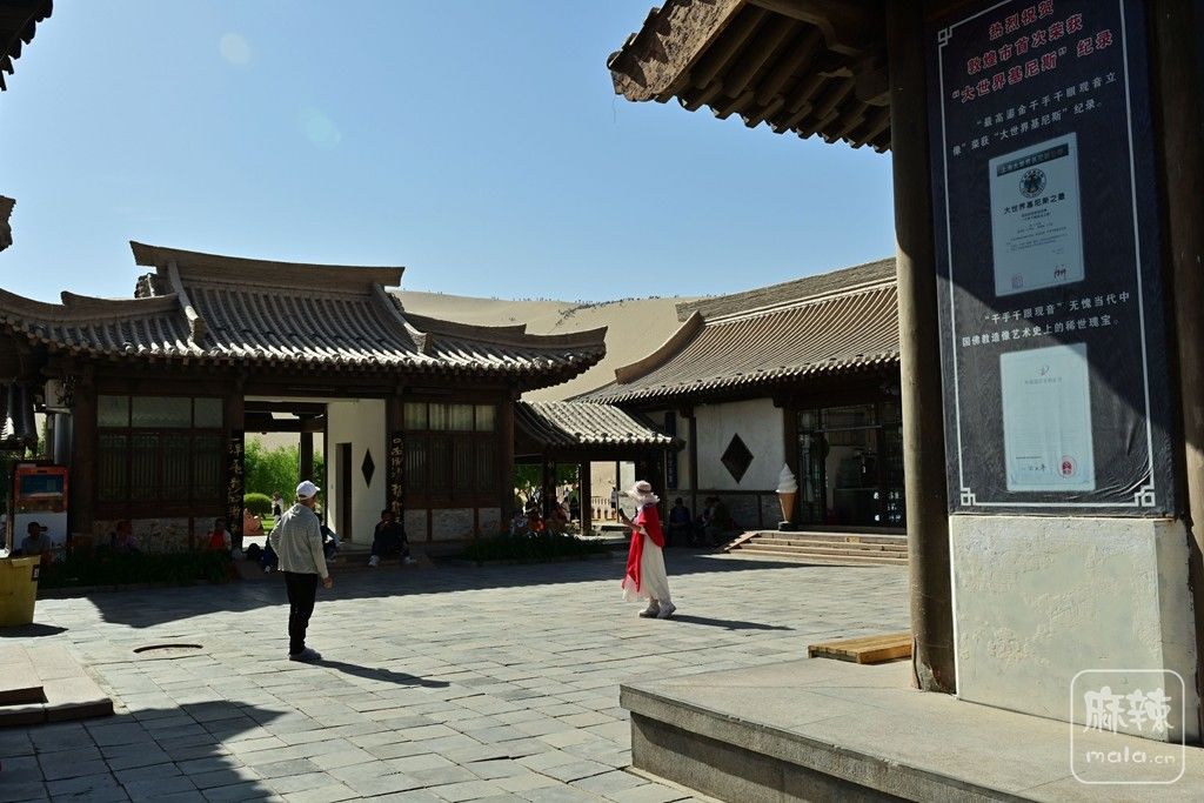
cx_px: 602
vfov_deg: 43.0
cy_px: 402
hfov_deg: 61.1
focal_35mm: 30
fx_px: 1020
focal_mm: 30.5
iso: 160
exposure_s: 1/500
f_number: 11
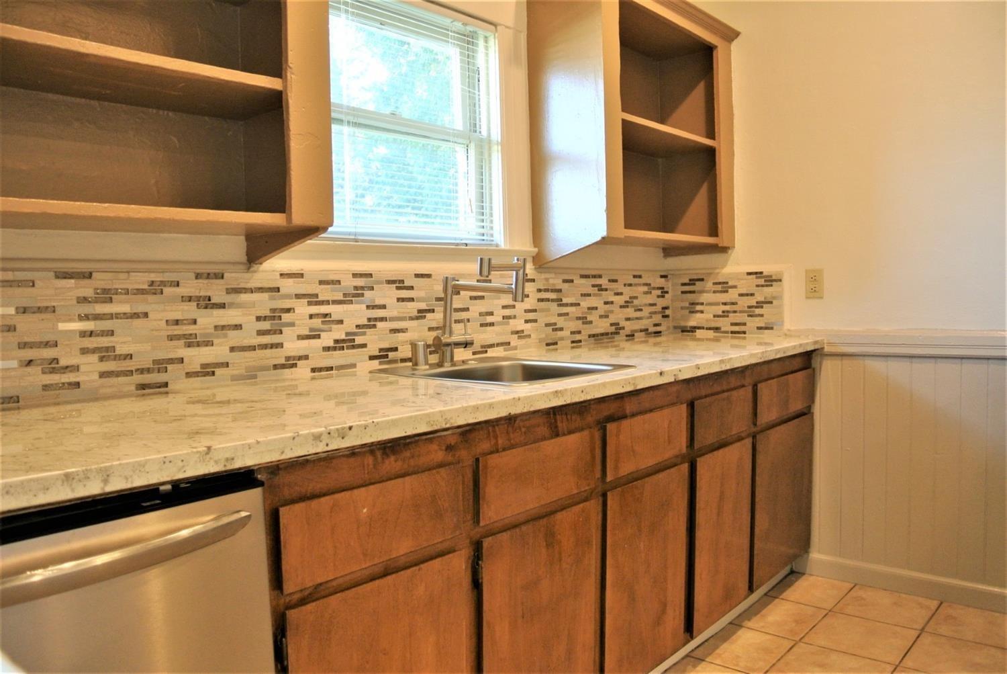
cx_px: 504
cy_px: 337
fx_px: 756
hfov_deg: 67.3
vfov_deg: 48.0
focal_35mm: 27
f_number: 3.5
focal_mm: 10
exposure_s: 1/50
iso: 400
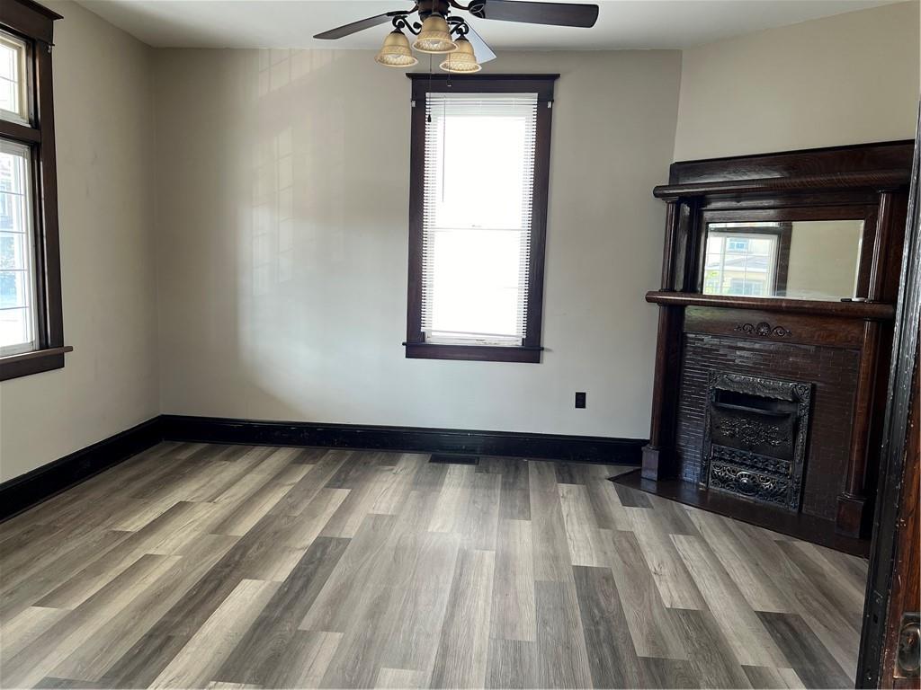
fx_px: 692
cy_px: 345
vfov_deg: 53.1
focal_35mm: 26
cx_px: 460
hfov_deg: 67.3
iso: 100
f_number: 1.5
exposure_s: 1/121
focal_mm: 5.7
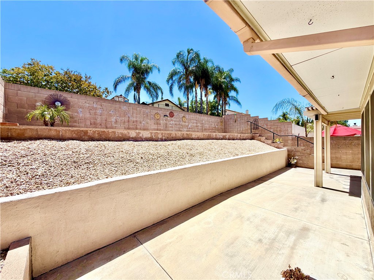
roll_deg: +1.6
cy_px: 140
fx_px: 151
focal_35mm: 14
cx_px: 187
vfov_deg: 85.7
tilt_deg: -0.1
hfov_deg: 102.1
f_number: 2.2
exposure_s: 1/1087
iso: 20
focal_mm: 2.22
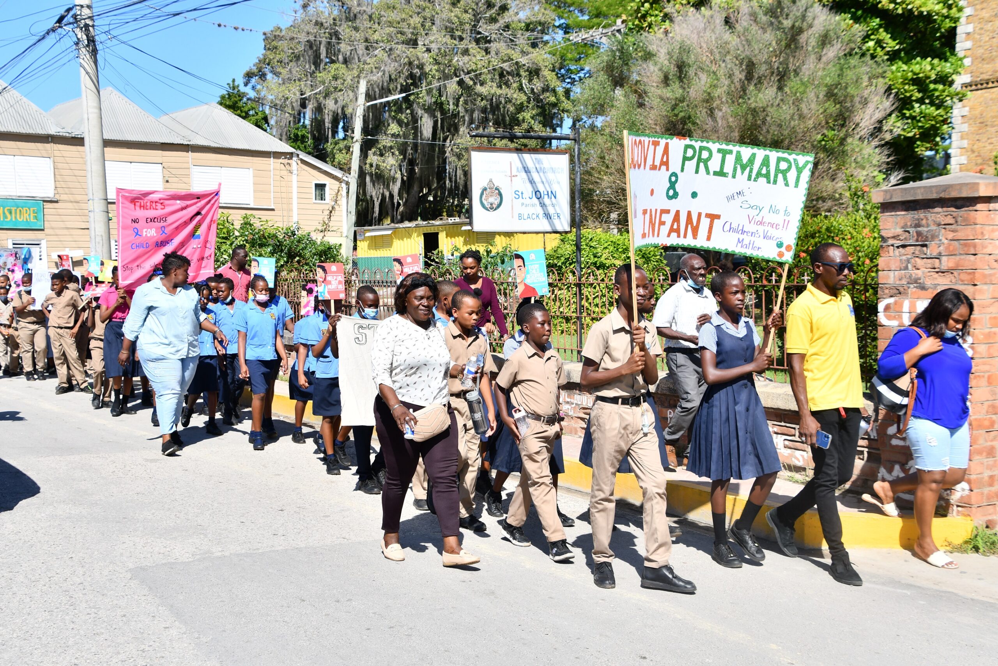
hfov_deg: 46.4
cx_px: 499
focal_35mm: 42
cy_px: 333
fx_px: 1164
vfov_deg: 31.9
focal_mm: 28
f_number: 7.1
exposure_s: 1/500
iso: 100
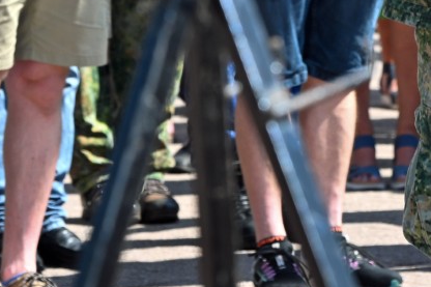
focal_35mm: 374
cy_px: -170
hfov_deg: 5.5
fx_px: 4476
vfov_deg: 3.7
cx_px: 103
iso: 64
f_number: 5
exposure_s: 1/200
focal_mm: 96
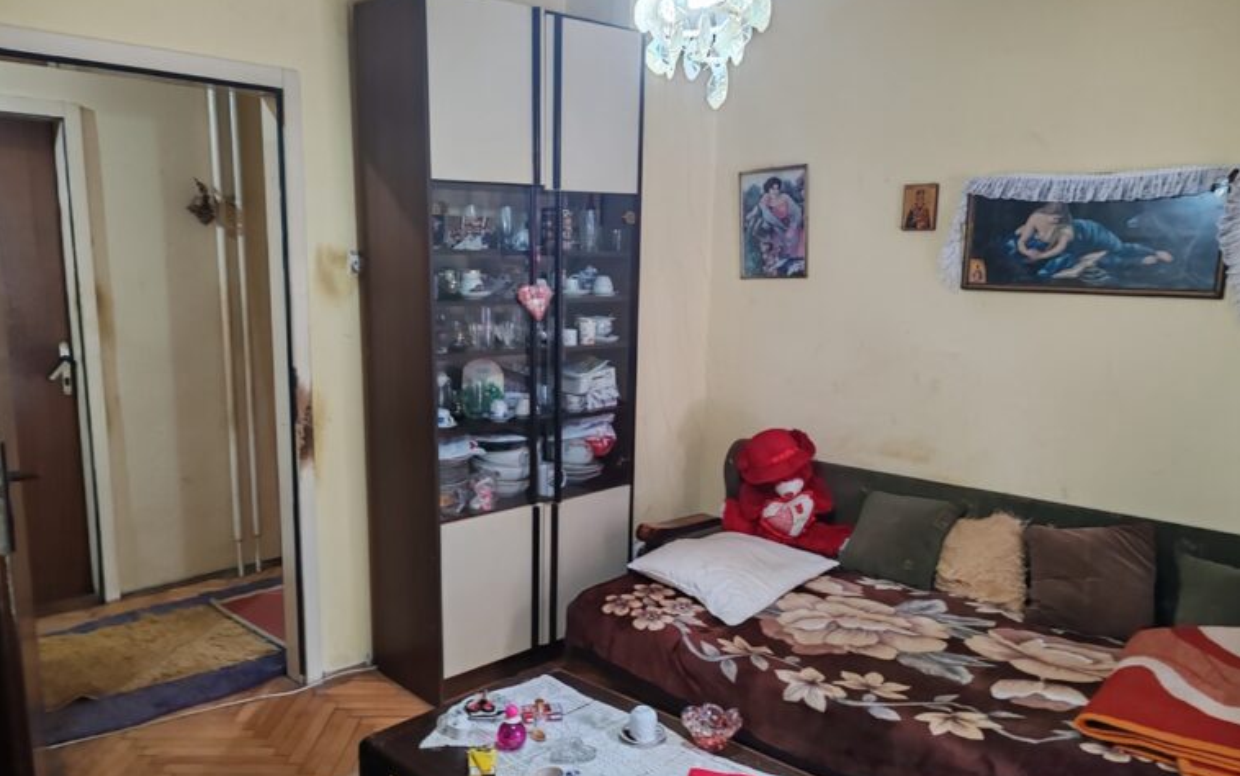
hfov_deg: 64.6
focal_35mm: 29
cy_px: 452
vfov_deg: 43.0
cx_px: 622
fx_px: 980
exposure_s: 1/50
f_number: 1.9
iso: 1000
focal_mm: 6.12
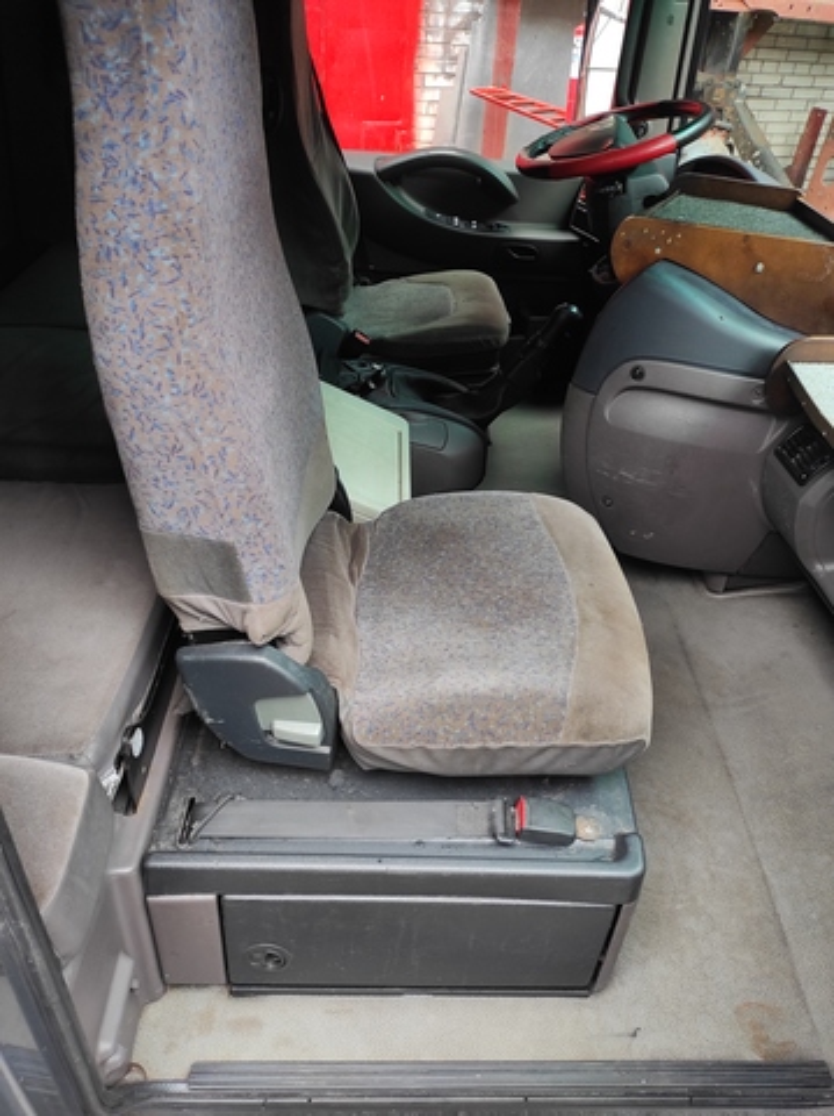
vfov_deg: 69.4
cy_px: 558
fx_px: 805
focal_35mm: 25
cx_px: 417
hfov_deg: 54.8
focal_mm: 5.43
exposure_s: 1/50
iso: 210
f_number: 1.89
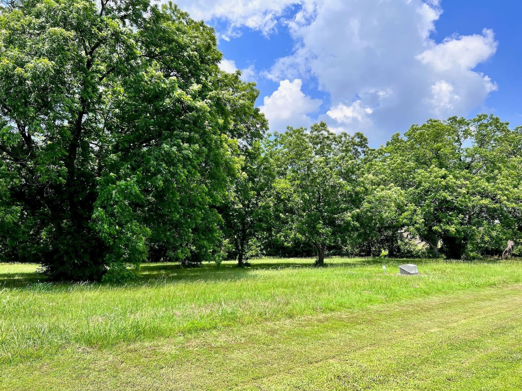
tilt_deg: +5.8
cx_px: 261
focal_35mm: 26
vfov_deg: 53.1
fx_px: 392
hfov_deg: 67.3
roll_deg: +2.1
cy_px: 196
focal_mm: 5.7
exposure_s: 1/2165
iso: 50
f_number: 1.5
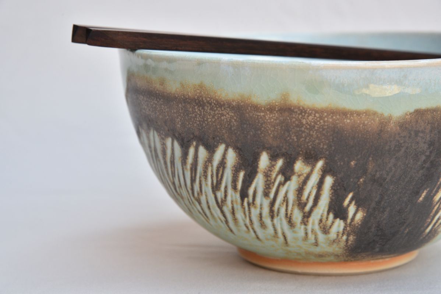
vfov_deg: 11.4
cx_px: 220
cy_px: 147
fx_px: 1471
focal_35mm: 120
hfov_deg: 17.1
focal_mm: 120
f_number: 11
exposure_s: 1/125
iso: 1000
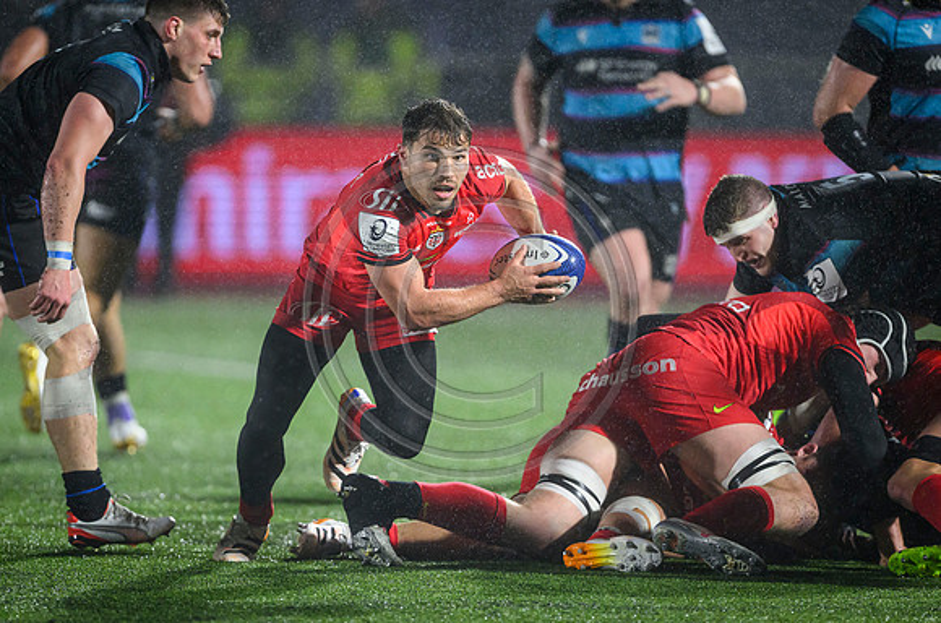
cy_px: 410
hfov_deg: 3.9
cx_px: 429
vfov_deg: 2.6
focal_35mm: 524
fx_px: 13673
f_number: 3.2
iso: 4000
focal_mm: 400
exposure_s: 1/1600
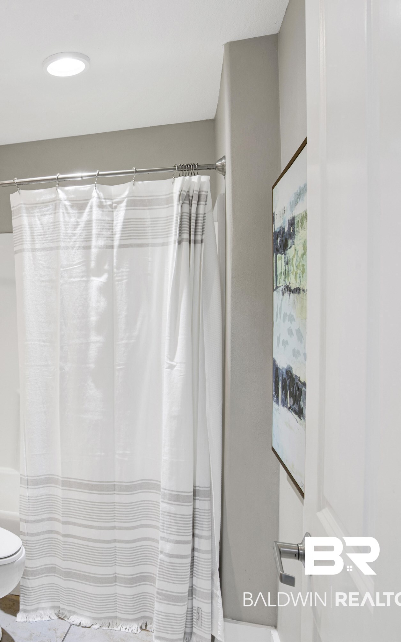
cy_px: 317
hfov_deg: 38.1
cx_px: -25
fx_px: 490
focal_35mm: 28
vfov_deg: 66.5
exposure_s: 1/2.5
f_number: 11
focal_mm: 18
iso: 200
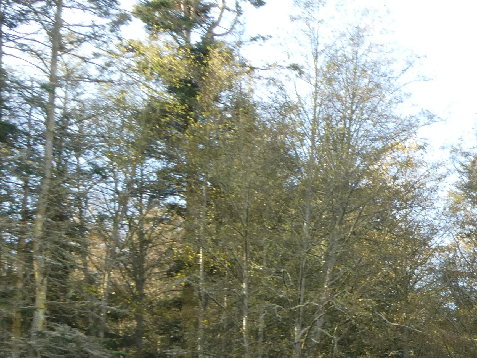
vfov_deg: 18.5
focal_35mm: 72
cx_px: 441
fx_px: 992
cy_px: 506
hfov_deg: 26.0
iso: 80
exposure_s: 1/100
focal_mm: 4.3
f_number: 3.3
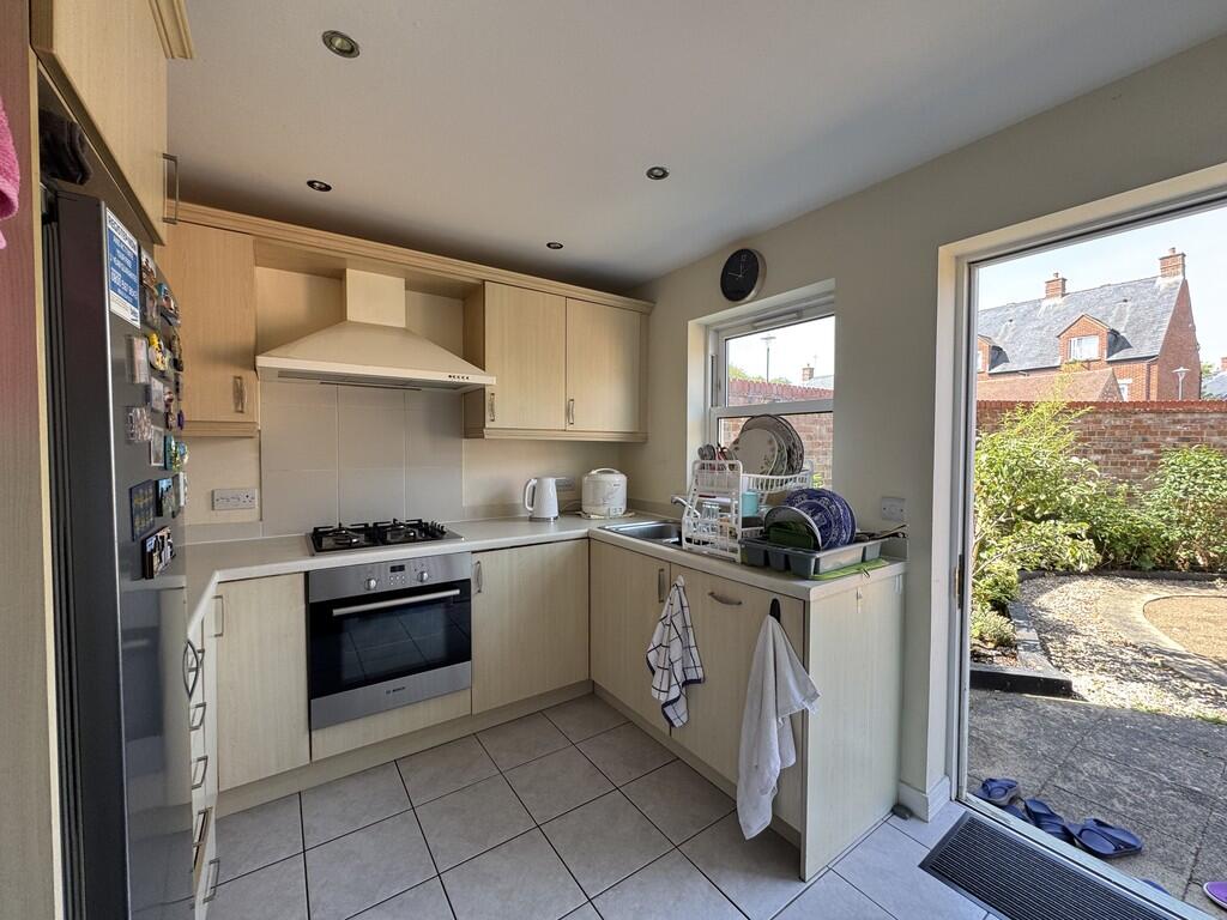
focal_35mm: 14
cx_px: 614
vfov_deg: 85.7
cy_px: 460
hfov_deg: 102.1
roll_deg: +0.2
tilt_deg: -2.3
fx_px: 496
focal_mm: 2.22
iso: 64
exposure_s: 1/99
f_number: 2.2
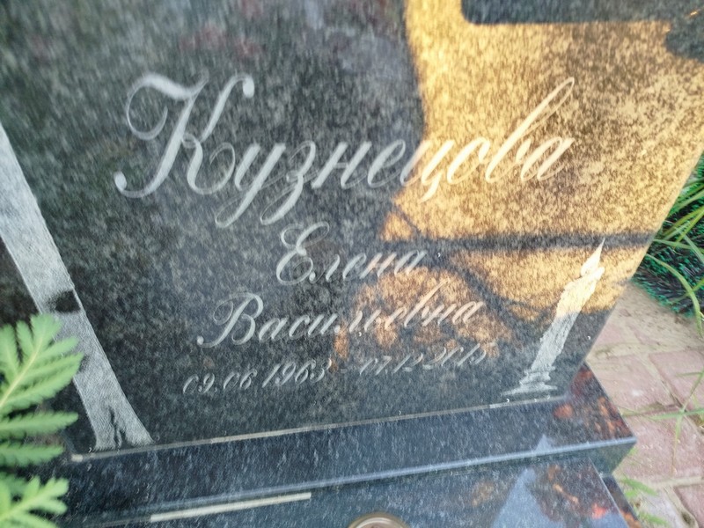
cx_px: 352
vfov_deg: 56.8
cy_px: 264
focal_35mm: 24
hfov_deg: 71.6
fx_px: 488
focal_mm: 5.31
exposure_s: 1/33
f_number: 1.7
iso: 125
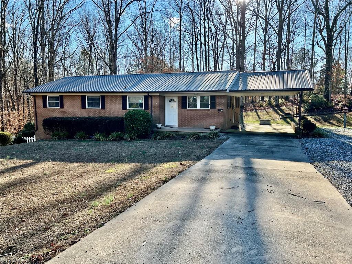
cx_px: 176
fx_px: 264
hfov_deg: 67.3
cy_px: 132
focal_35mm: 26
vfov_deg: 53.1
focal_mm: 5.7
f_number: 1.5
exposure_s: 1/1621
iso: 50
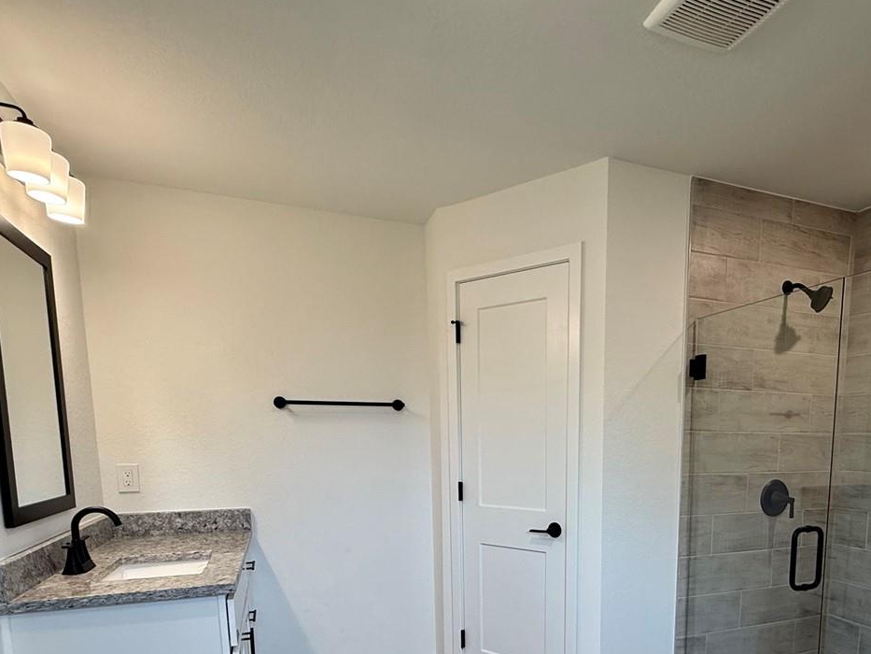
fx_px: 604
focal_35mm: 24
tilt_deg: -8.0
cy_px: 522
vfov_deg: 53.1
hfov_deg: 70.4
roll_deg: -0.2
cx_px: 548
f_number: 2.2
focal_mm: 2.22
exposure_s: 1/120
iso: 125
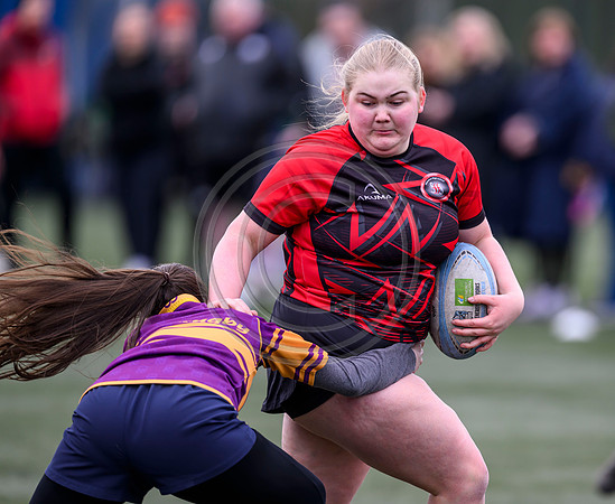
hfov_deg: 4.1
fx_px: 8524
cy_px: 252
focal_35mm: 464
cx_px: 381
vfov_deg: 3.4
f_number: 3.2
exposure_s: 1/1250
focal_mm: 400
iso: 500
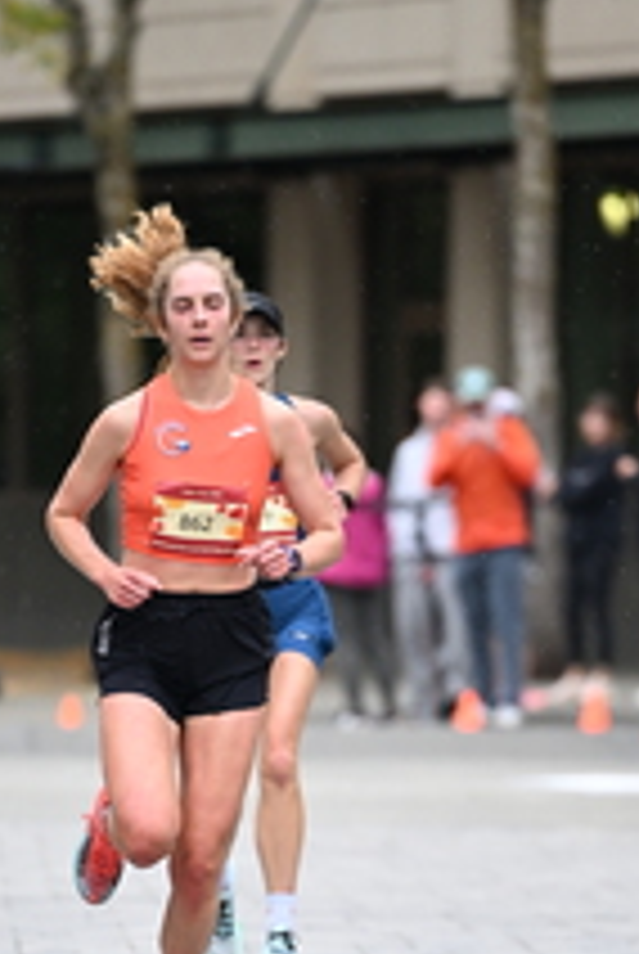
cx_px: 277
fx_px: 13746
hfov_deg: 2.7
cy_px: 788
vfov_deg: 4.0
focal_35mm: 518
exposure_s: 1/1600
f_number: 2.8
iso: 1250
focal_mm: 200
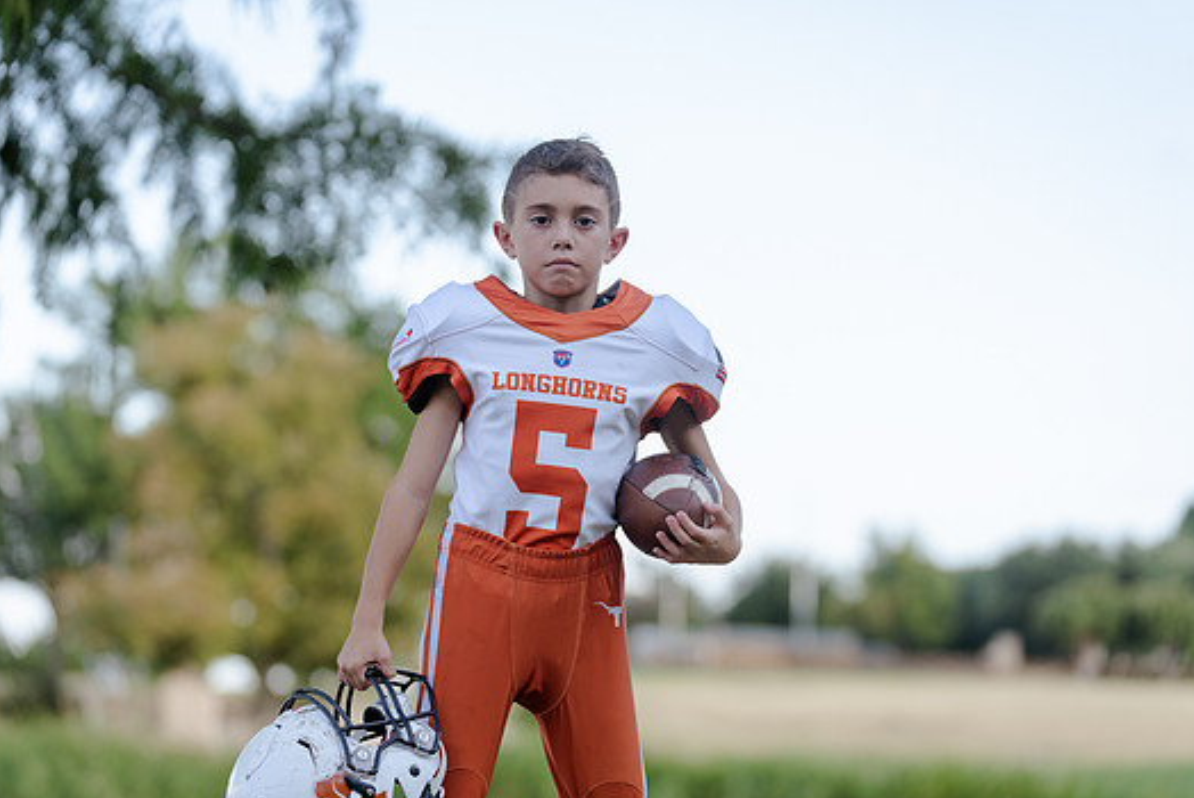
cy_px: 402
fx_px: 4480
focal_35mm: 135
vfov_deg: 10.2
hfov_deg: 15.2
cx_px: 563
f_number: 3.2
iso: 125
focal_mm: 122
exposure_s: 1/320
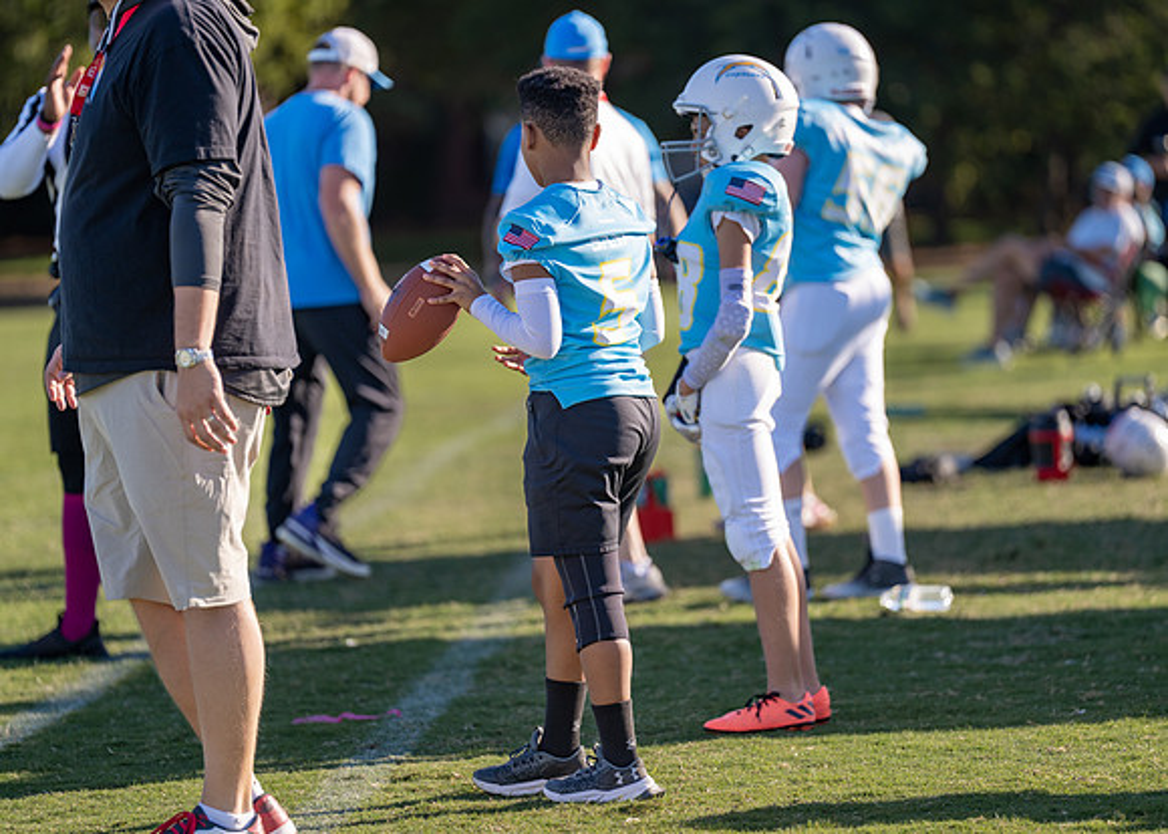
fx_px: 6973
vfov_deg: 6.8
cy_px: 416
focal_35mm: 210
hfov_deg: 9.6
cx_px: 624
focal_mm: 200
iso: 100
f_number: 2.8
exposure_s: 1/800
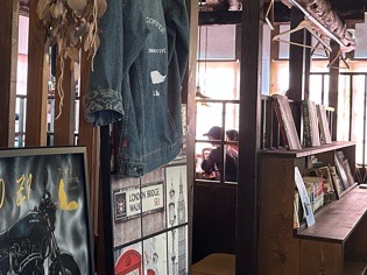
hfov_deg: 28.4
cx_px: 44
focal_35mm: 66
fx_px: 699
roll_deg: -2.0
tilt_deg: +0.3
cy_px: 99
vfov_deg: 22.2
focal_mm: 5.7
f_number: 1.5
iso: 400
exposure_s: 1/40
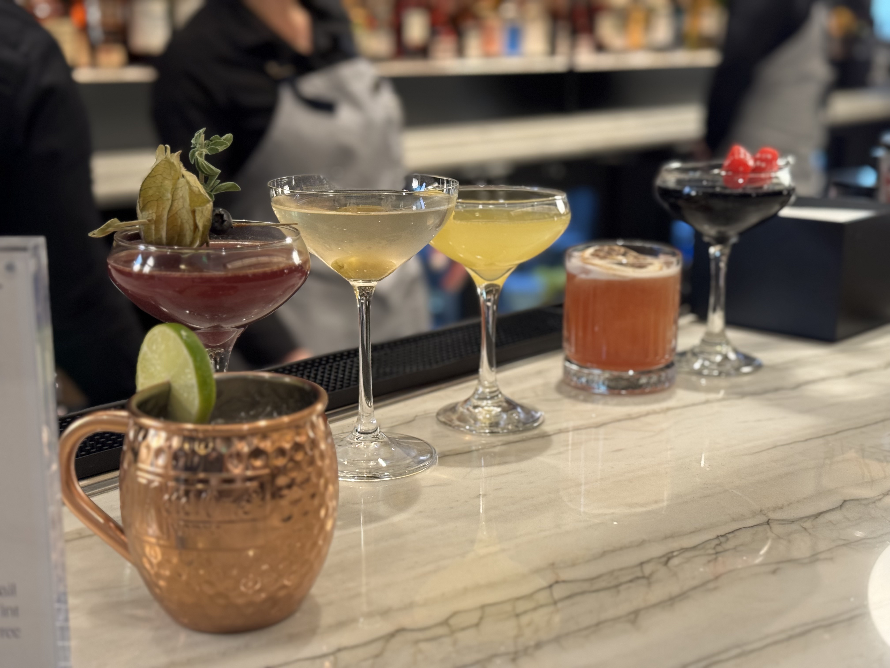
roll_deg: -1.4
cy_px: 334
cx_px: 445
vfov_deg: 30.3
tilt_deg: -15.4
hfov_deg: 39.7
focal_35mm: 48
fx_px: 1234
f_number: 1.78
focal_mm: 6.76
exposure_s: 1/59
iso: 160
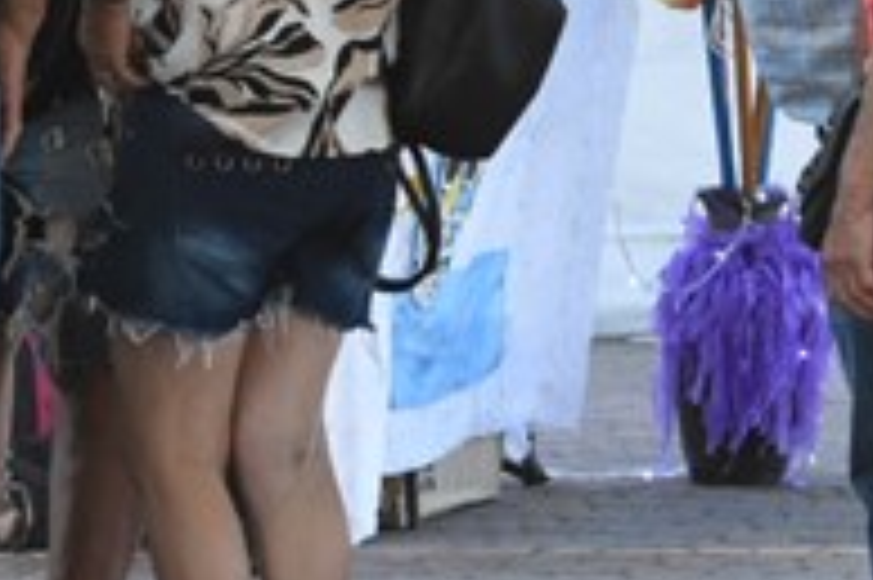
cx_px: 1202
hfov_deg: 4.3
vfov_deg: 2.8
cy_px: -196
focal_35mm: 482
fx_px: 11678
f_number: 4.5
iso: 1600
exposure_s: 1/400
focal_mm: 78
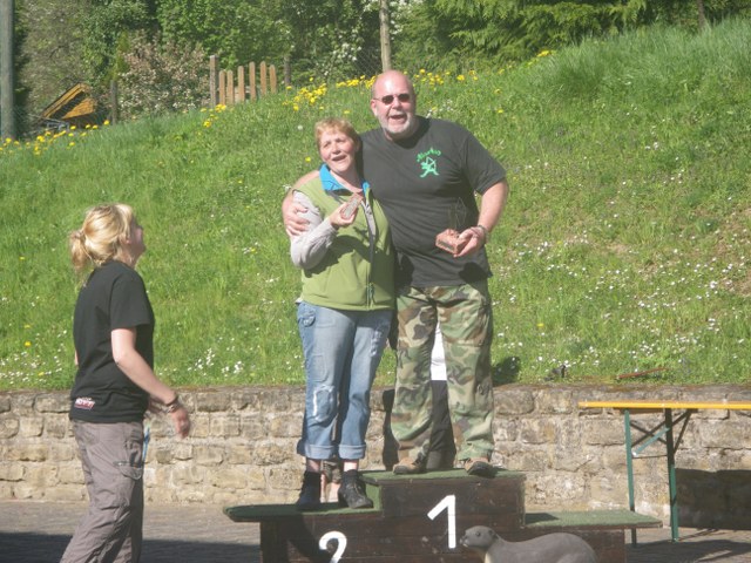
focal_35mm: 94
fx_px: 2039
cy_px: 282
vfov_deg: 15.7
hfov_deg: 20.9
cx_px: 376
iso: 64
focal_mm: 16.7
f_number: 5
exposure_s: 1/200
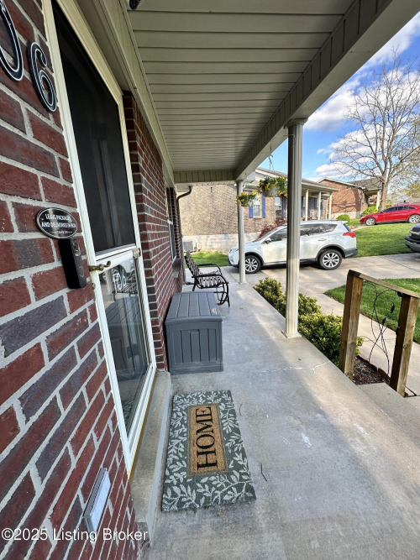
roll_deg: +3.0
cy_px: 280
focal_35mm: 14
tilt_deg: -12.3
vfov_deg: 102.1
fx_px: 227
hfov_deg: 85.7
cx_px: 210
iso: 40
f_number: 2.2
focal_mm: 2.22
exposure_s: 1/254
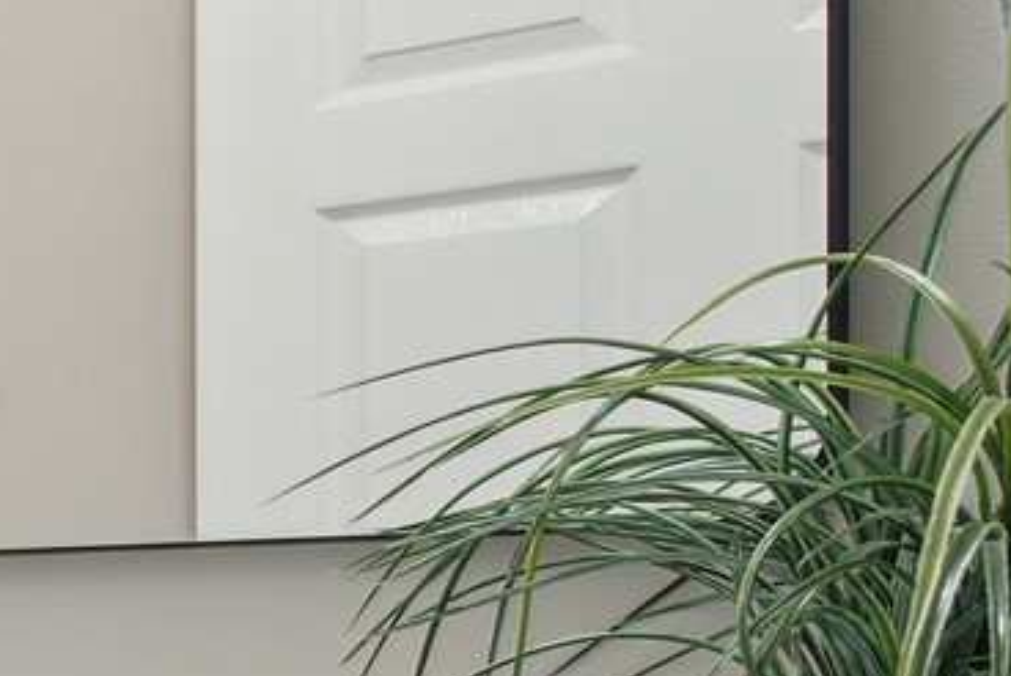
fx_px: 1939
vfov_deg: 19.4
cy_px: 622
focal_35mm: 69
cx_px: -1202
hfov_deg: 17.0
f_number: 8
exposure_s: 1/3.33
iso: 160
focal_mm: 15
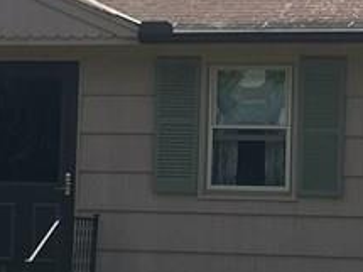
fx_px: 1446
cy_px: 95
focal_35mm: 138
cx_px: 265
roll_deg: -1.1
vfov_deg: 10.7
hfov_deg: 14.3
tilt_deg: +3.8
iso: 25
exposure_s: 1/1326
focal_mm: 4.15
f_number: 2.2
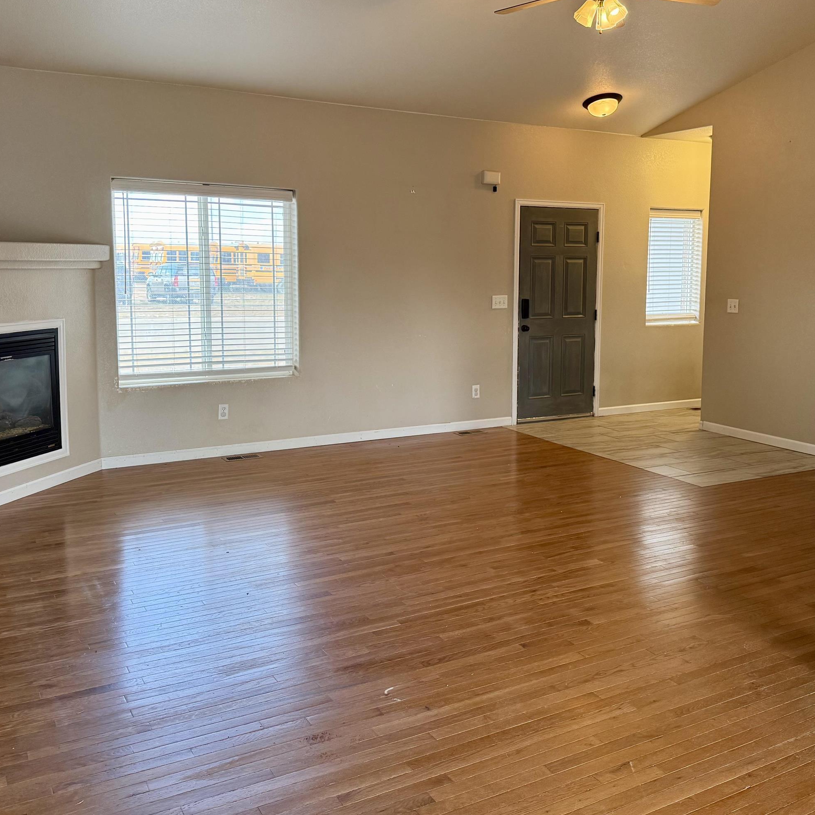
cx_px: 464
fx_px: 879
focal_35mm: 33
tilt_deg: -5.9
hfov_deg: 49.6
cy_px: 353
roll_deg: -0.5
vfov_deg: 49.6
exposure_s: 1/120
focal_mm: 6.76
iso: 200
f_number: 1.78
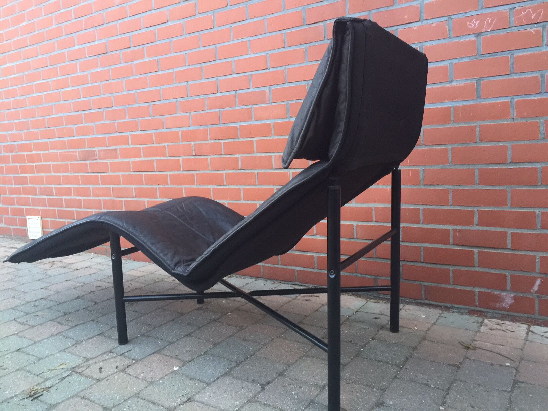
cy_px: 206
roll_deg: +2.0
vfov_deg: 48.2
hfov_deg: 61.7
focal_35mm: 29
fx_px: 459
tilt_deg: -7.9
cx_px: 274
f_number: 2.2
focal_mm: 4.15
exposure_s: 1/17
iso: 125
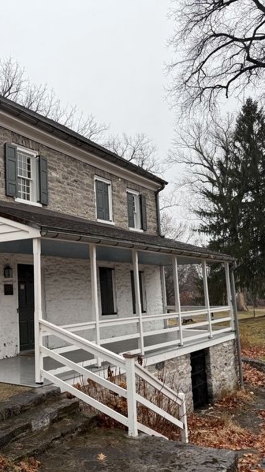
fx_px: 438
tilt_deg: +5.7
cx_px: 28
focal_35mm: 35
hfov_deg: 32.1
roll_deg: +1.2
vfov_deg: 56.6
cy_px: 236
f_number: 1.78
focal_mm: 6.76
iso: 80
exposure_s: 1/473
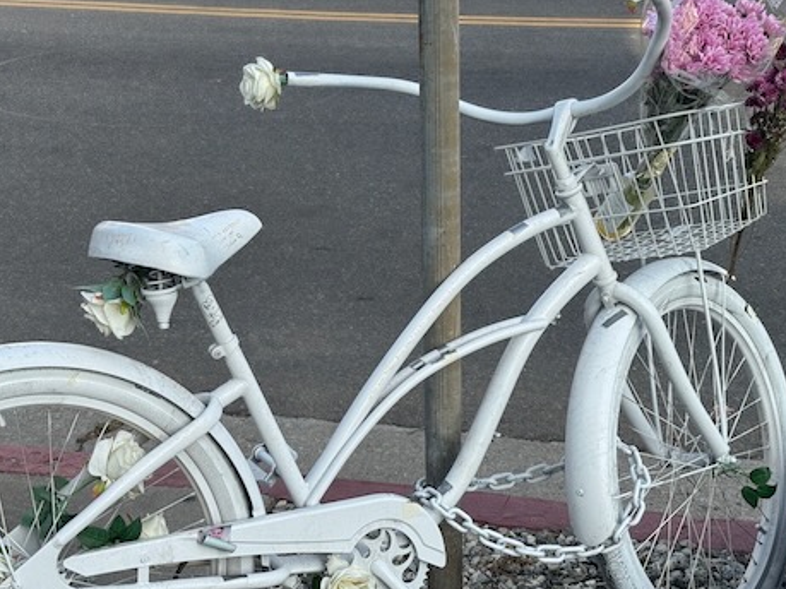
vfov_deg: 21.9
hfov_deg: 28.9
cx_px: 341
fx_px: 1521
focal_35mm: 67
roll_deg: +1.7
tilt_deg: -20.5
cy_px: 315
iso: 64
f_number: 1.78
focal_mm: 6.76
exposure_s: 1/1597
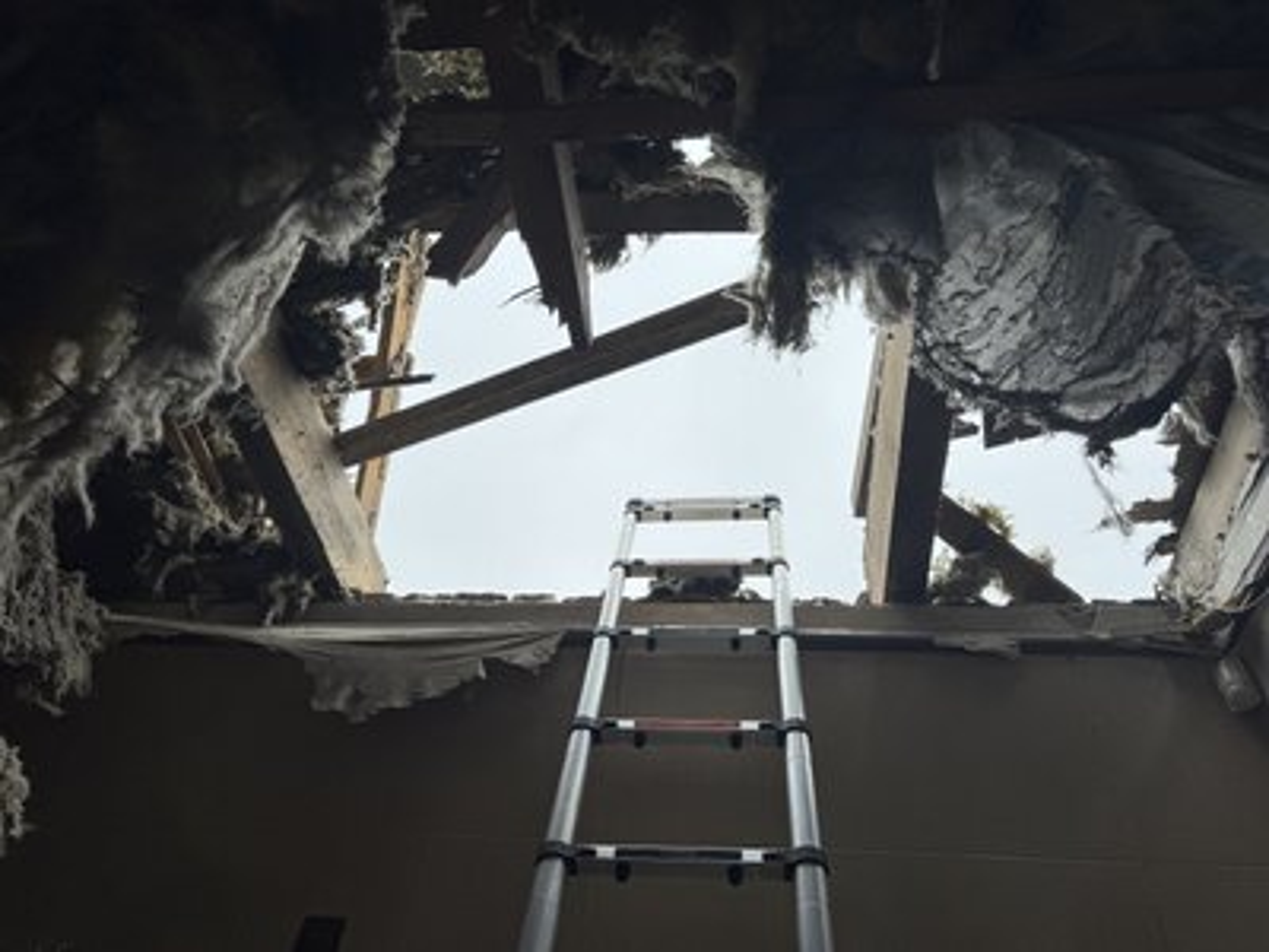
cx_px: 634
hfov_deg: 71.6
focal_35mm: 24
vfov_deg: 56.8
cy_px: 476
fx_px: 880
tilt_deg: +48.3
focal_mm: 6.76
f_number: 1.78
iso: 80
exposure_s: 1/1767
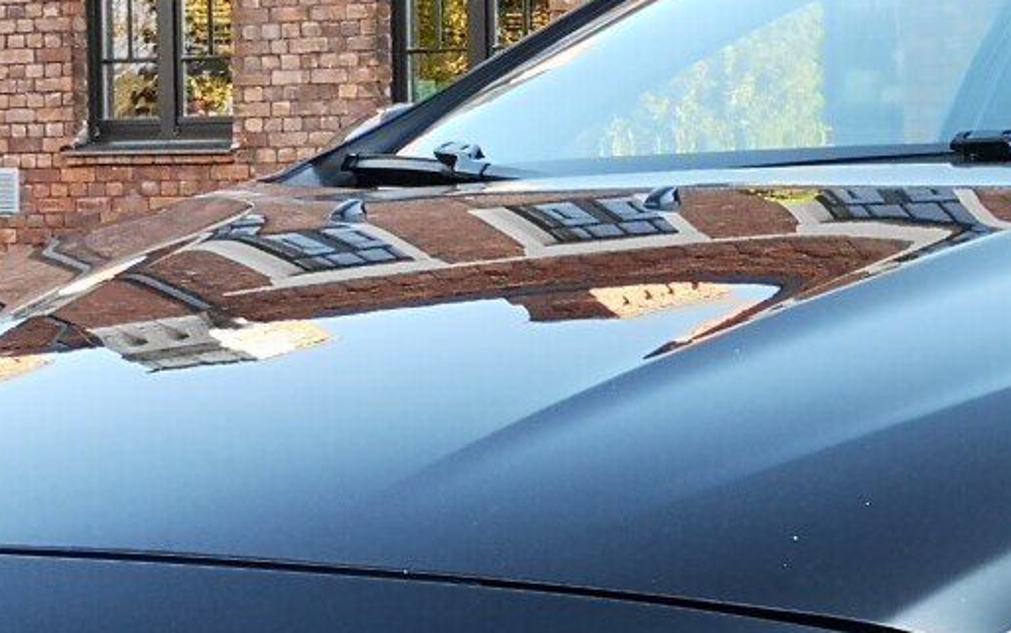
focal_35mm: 141
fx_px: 3886
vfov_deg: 9.2
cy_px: 673
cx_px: 903
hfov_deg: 14.7
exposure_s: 1/206
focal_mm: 3.95
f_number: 1.8
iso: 50
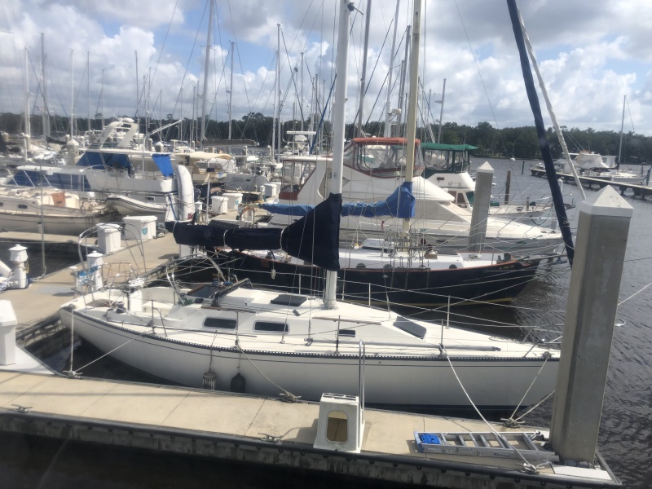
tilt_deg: -10.5
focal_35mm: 28
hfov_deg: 63.4
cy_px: 244
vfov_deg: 49.7
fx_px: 527
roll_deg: -1.6
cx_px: 326
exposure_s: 1/2667
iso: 20
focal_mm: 3.99
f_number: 1.8
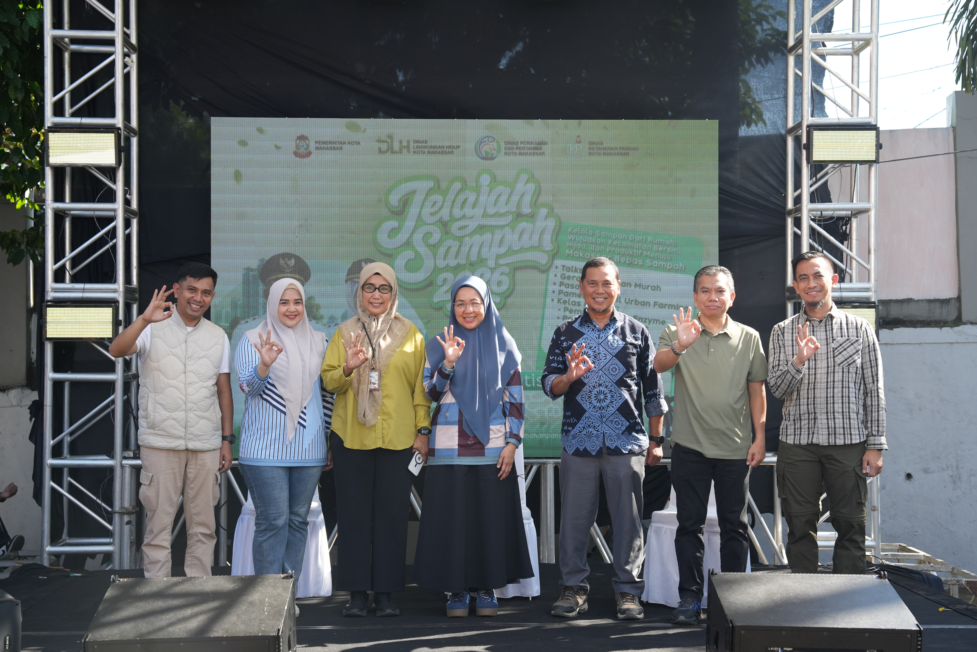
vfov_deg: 25.1
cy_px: 326
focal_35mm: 54
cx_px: 488
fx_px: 1465
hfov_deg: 36.9
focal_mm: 54
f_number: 4.5
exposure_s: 1/500
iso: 500
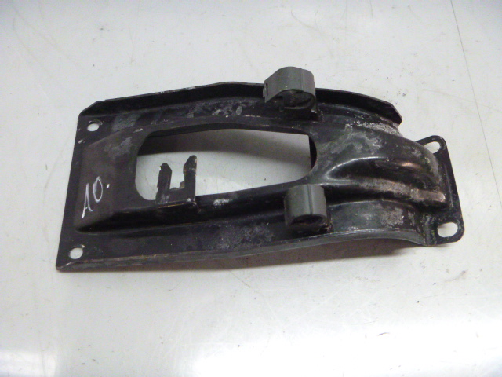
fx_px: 479
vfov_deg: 42.9
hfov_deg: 55.4
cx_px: 251
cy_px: 188
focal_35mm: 33
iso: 800
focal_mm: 5.9
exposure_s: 1/50
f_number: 4.3
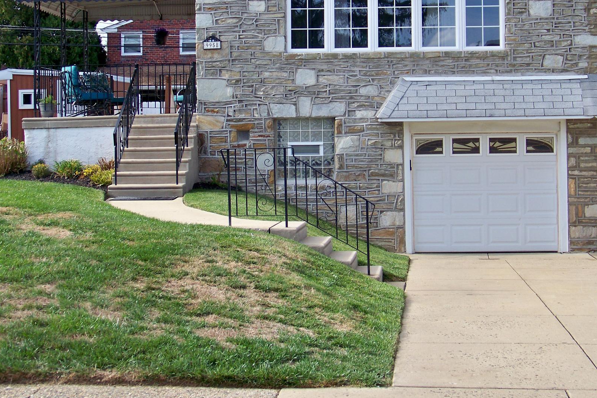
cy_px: 144
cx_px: 301
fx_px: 1127
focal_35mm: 68
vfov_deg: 20.0
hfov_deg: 29.7
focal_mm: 10.5
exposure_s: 1/400
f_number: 3.2
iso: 80
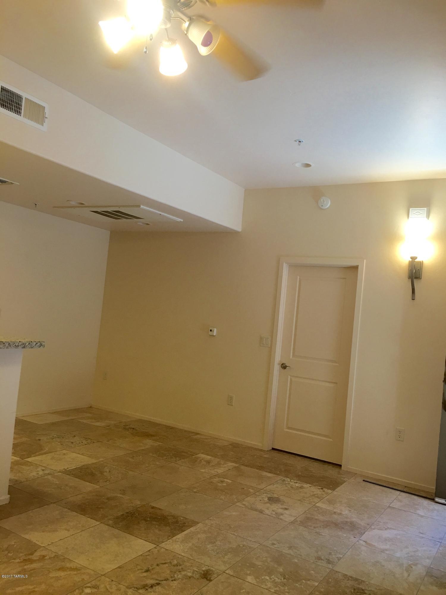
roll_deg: -5.4
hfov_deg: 48.2
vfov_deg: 61.7
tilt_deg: +3.3
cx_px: 223
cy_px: 298
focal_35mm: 29
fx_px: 498
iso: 32
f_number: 2.2
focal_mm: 4.15
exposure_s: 1/15
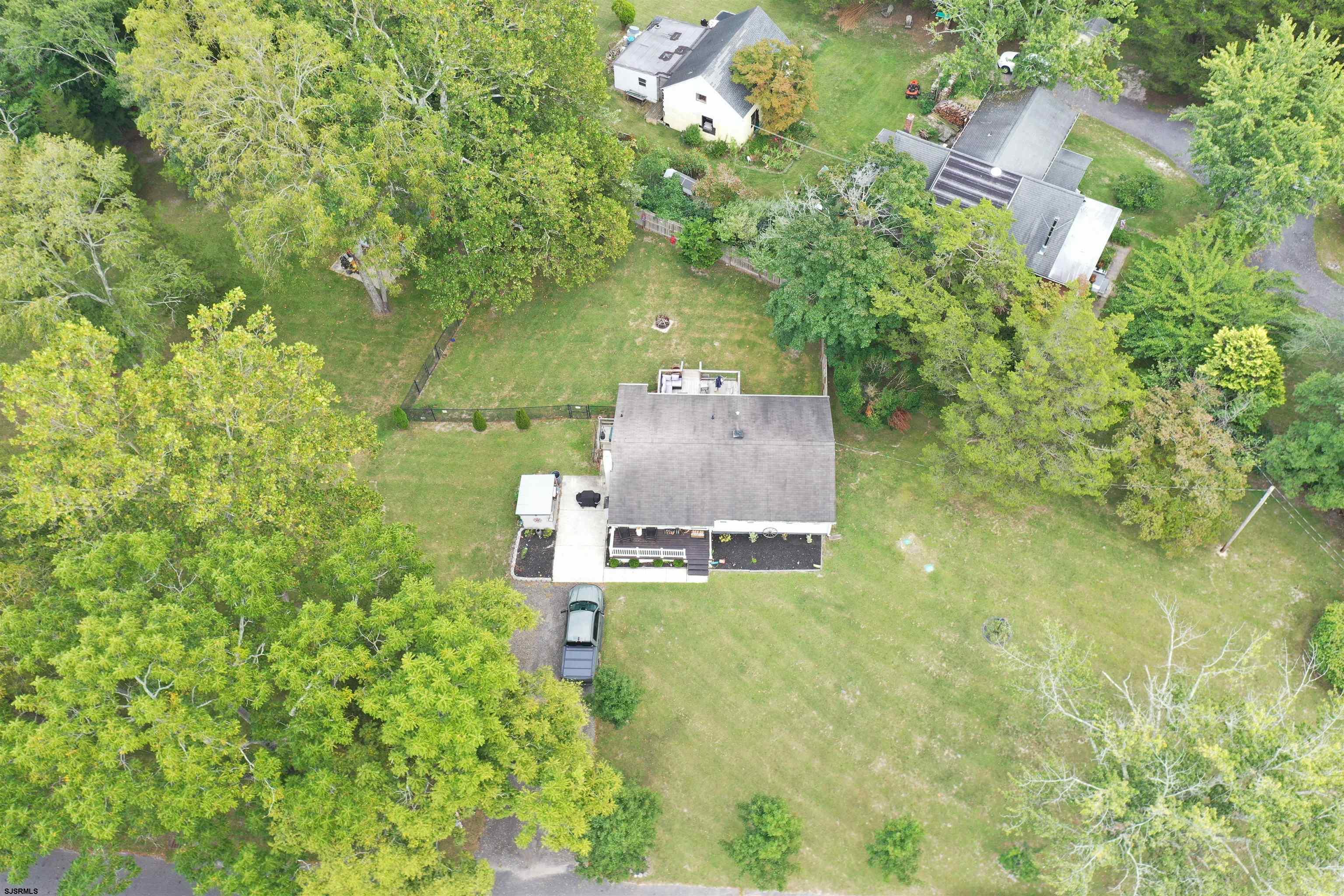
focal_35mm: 28
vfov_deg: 46.4
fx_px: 1045
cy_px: 448
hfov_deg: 65.5
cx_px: 672
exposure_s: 1/100
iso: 100
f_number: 4
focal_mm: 10.26
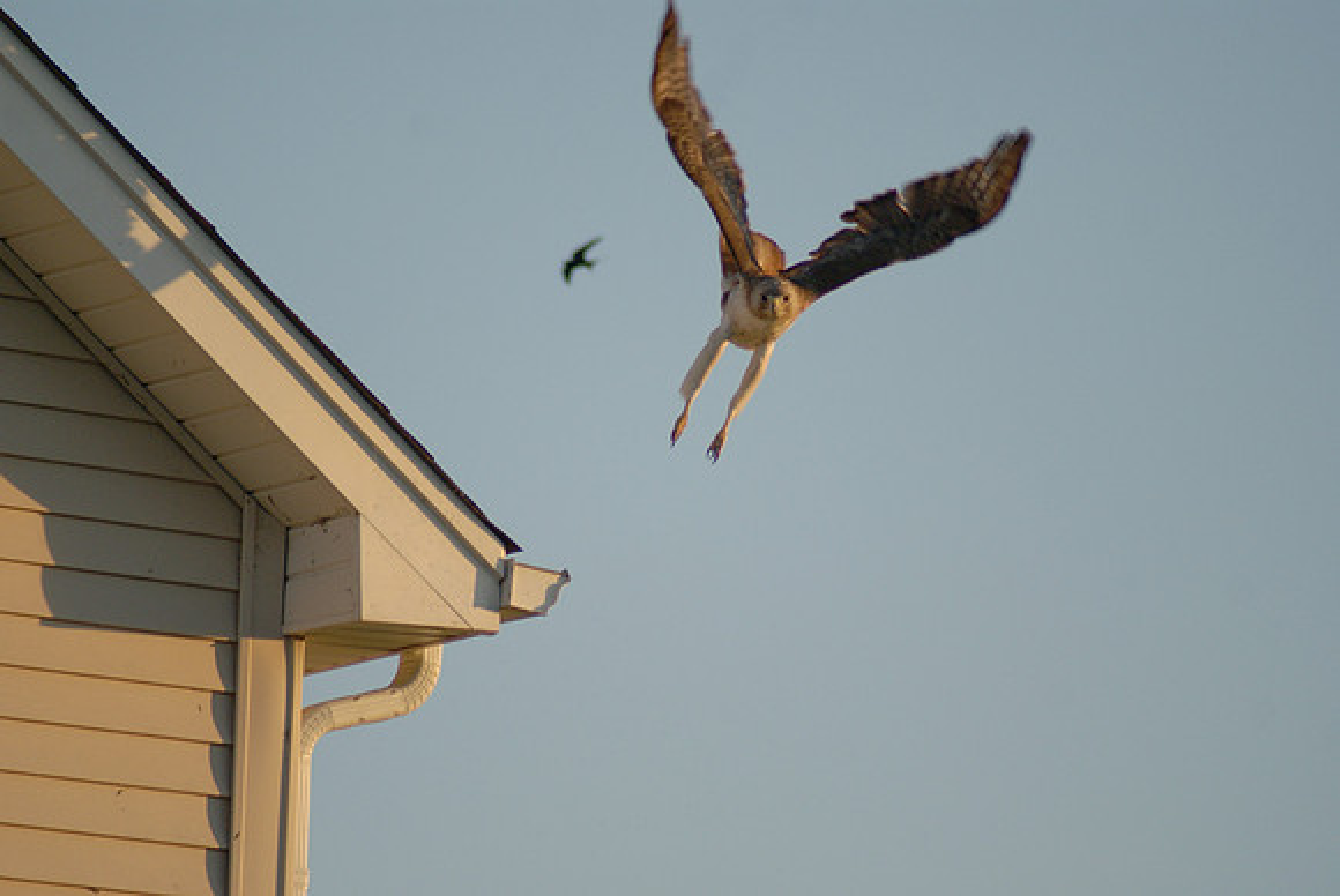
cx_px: 670
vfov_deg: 3.1
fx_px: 16766
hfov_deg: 4.6
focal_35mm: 450
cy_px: 448
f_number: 5.6
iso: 250
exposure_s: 1/500
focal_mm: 300
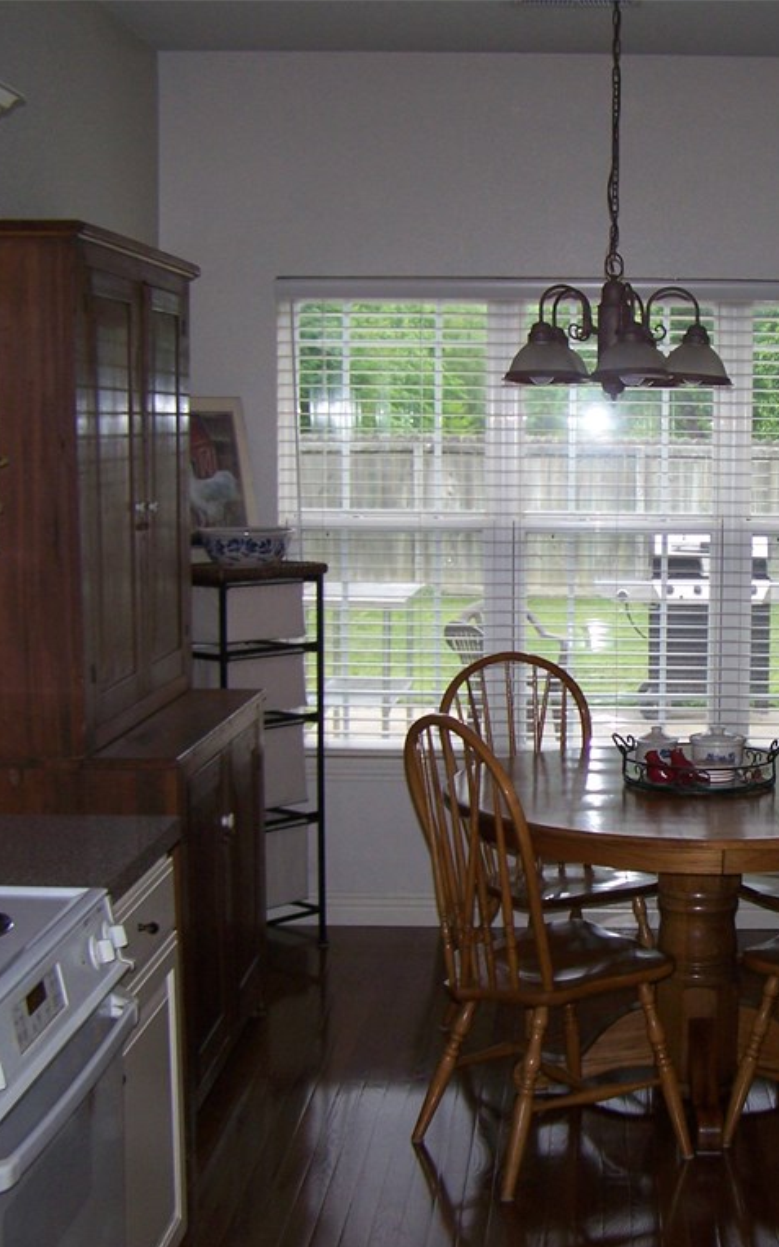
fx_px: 1836
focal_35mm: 54
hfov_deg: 23.5
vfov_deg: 37.5
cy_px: 625
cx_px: 645
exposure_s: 1/60
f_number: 2.8
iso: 80
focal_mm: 6.3
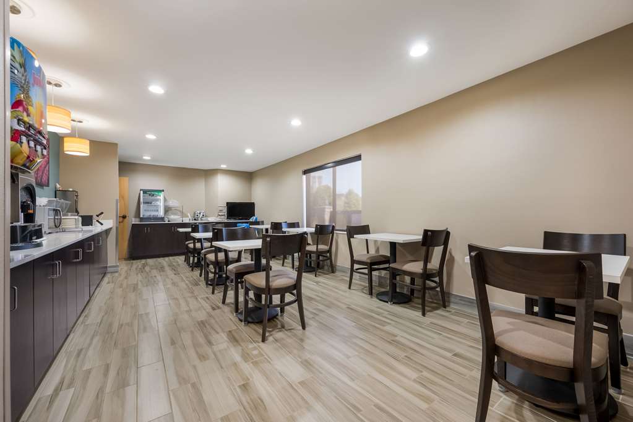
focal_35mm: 14
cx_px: 316
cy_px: 211
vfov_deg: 81.2
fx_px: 246
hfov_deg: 104.3
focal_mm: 14
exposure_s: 1
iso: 200
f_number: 8
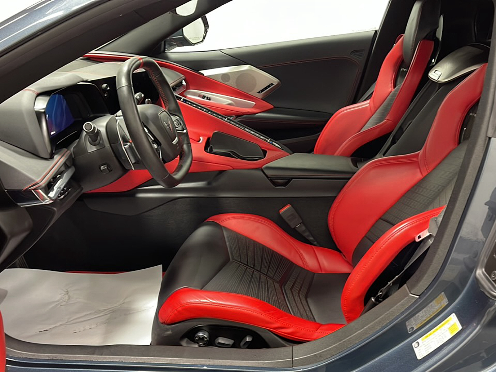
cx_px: 248
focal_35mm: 28
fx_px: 401
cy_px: 186
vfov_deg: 49.7
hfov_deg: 63.4
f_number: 1.6
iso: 320
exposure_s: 1/40
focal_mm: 5.1
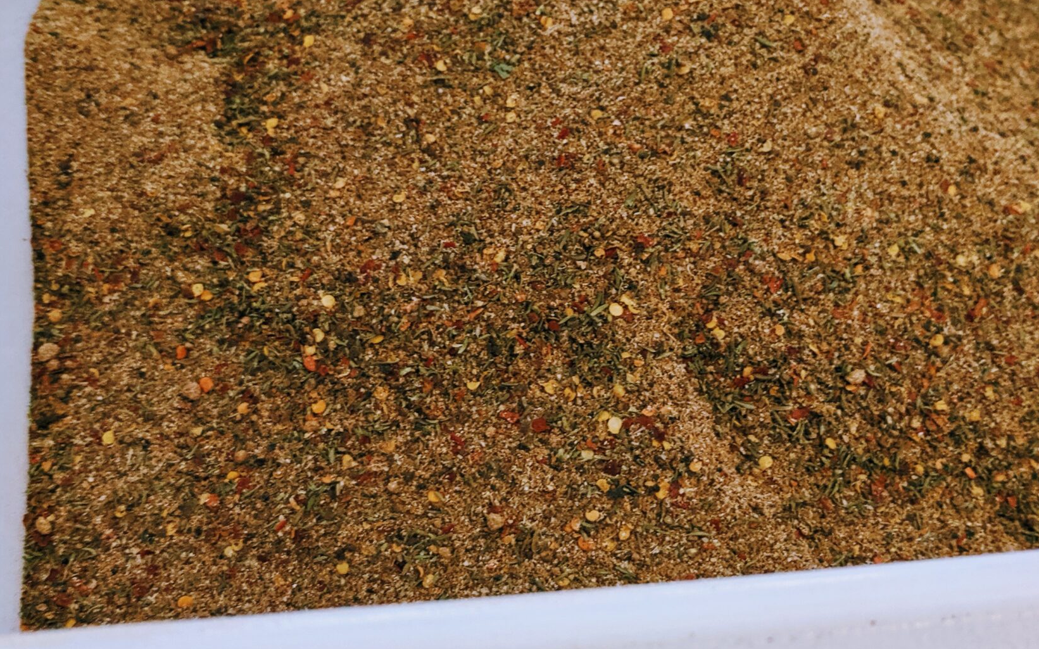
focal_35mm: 43
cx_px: 546
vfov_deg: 29.7
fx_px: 1217
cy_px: 220
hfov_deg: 46.2
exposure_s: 1/30
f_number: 2
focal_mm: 4.67
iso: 612
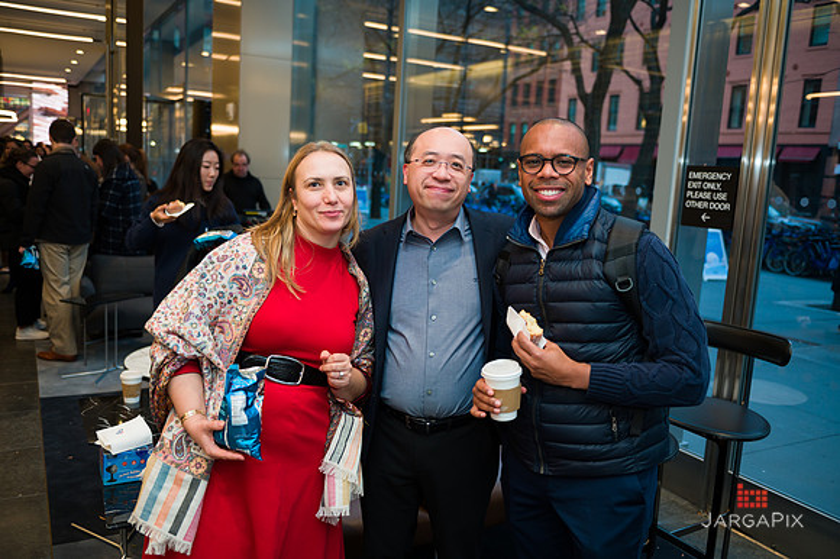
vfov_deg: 42.3
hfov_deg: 60.3
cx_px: 420
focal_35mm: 31
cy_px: 280
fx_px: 723
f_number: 3.2
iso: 400
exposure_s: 1/200
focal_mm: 31
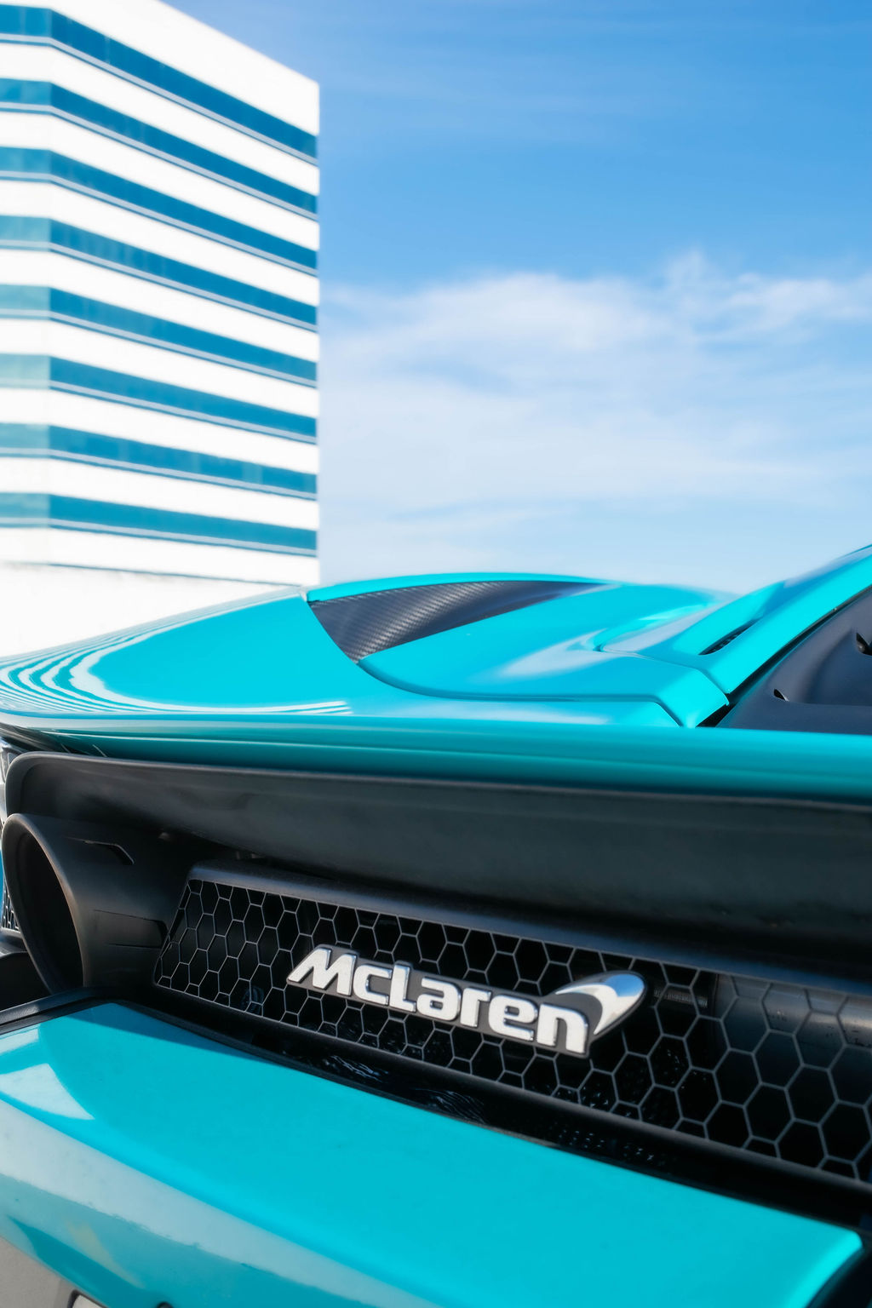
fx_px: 1744
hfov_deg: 28.1
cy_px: 654
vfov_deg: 41.1
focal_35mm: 48
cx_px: 436
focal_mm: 32
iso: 200
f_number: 10
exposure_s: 1/400
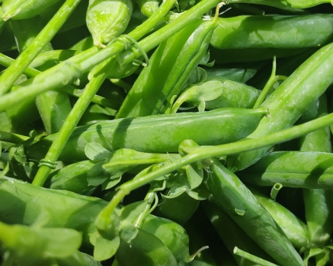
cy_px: 128
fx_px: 434
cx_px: 249
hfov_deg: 40.8
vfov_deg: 34.1
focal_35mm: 44
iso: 640
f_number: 1.9
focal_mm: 5.52
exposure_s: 1/50
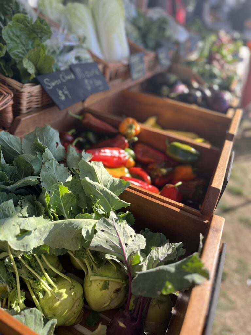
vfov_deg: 67.3
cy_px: 168
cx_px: 126
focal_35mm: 26
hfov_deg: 53.1
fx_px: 251
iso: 50
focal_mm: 5.1
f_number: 1.6
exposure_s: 1/737
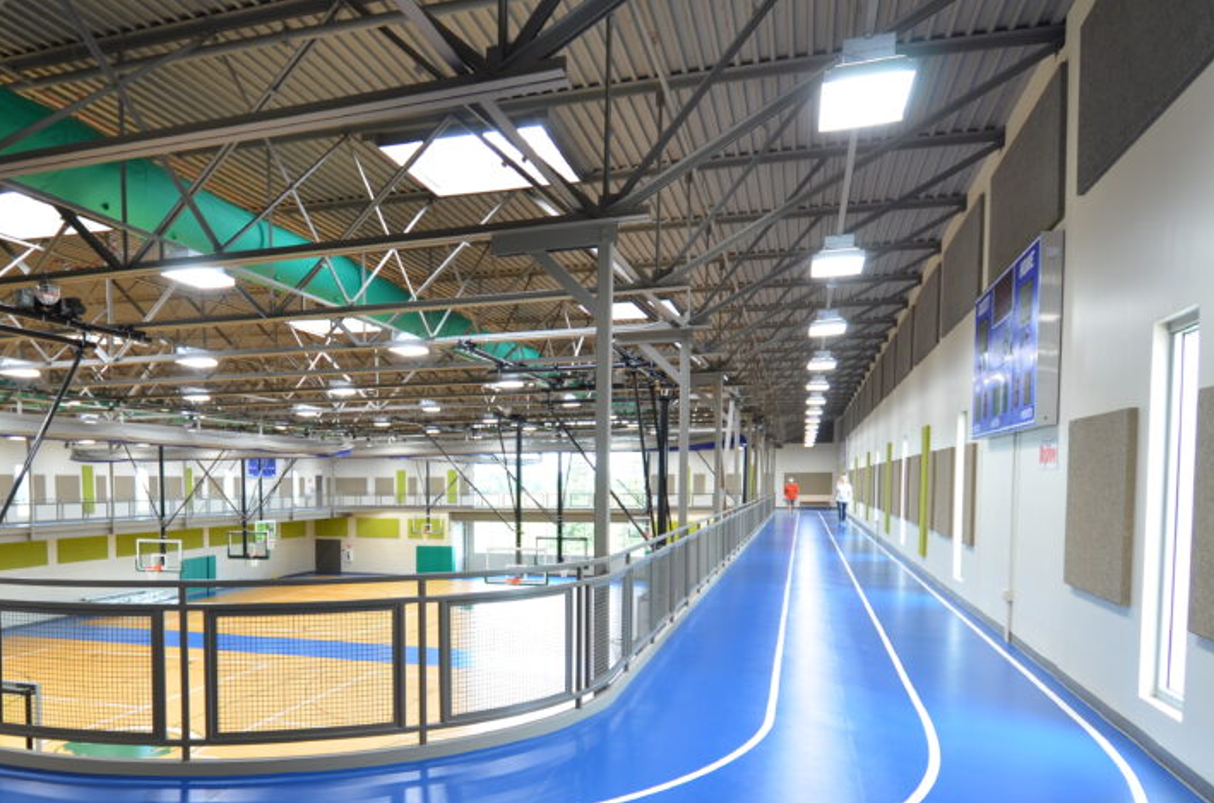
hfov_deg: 68.1
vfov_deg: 48.3
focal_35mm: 26
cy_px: 553
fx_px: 875
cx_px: 435
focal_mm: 12
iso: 100
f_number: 4
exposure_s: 1/10
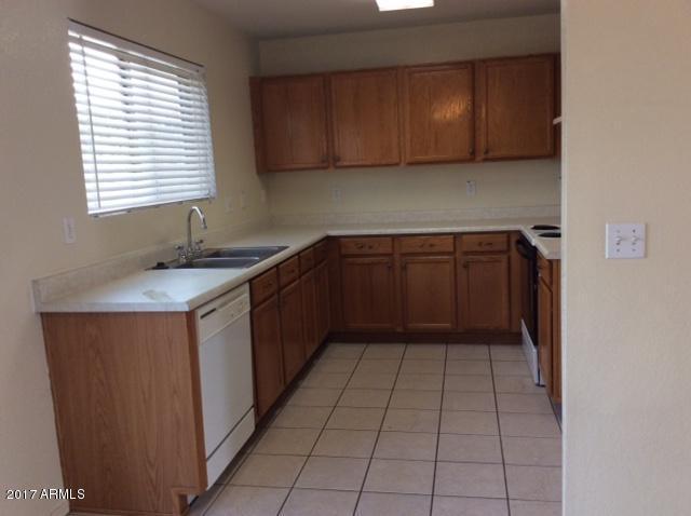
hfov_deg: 56.9
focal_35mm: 32
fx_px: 638
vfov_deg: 44.1
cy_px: 258
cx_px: 346
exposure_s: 1/120
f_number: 2.4
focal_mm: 3.3
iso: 64
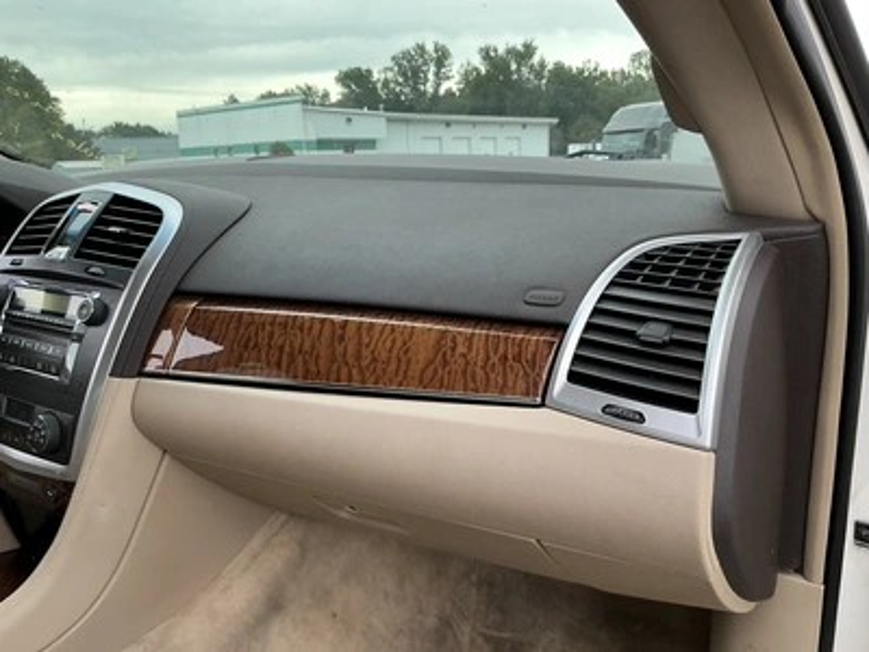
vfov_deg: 49.7
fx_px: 703
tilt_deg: -12.5
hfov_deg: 63.4
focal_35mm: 28
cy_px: 326
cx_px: 434
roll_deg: +2.6
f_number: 1.8
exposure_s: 1/136
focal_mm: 3
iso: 16
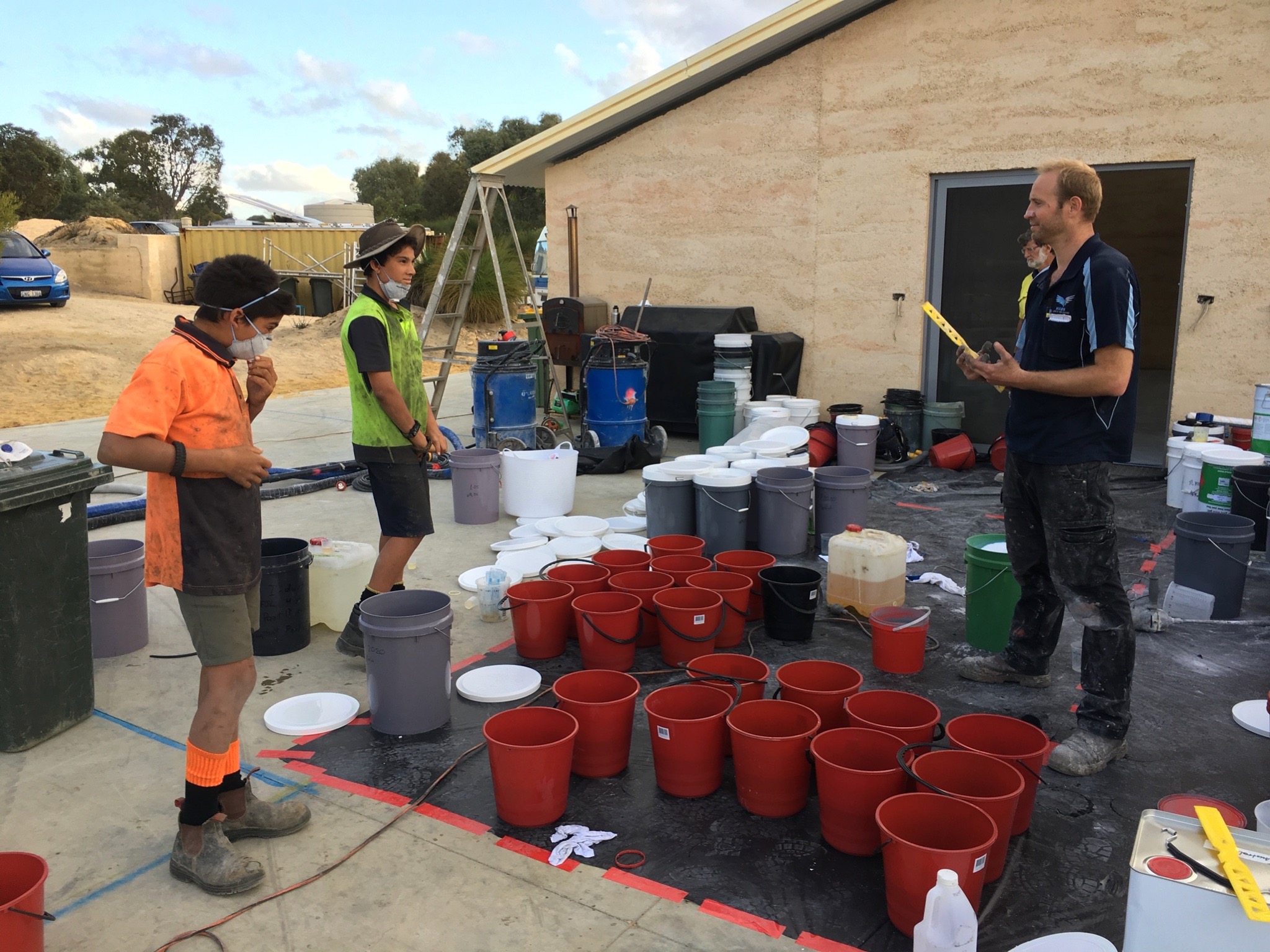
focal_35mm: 29
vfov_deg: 48.2
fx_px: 1064
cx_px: 635
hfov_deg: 61.7
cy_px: 476
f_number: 2.2
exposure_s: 1/140
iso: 25
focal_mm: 4.15
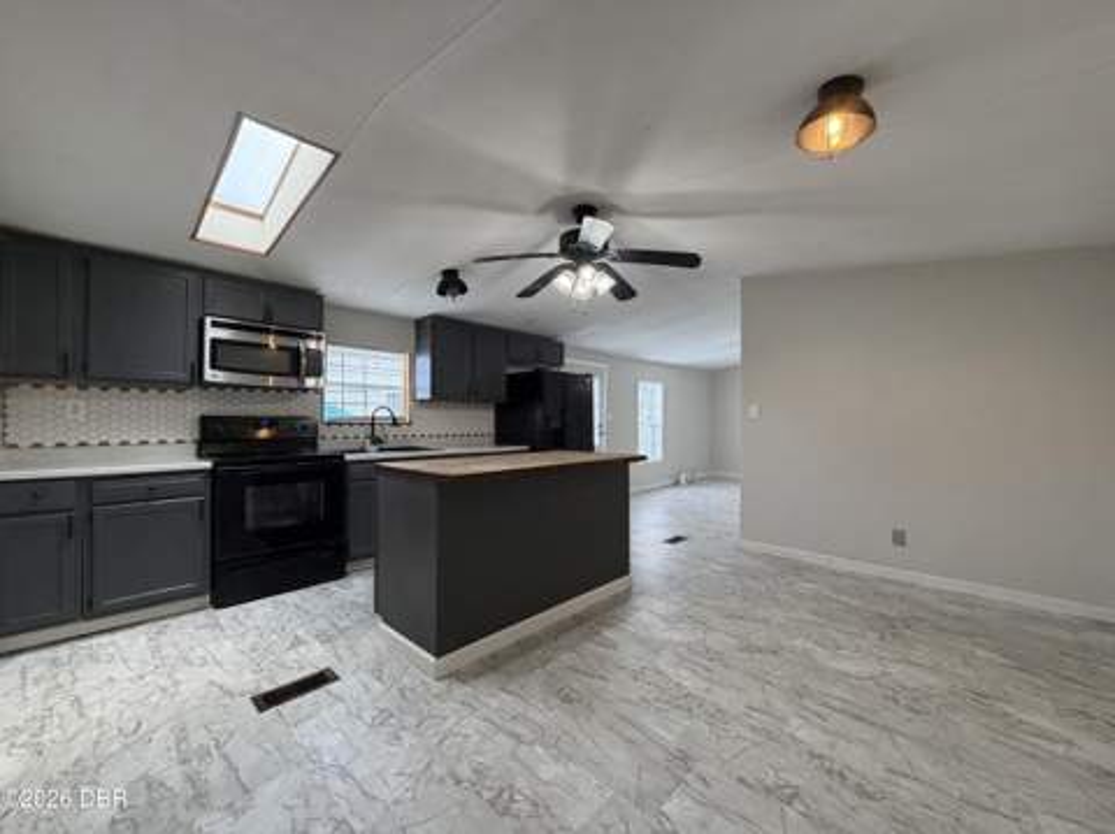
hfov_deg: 102.1
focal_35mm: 14
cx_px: 558
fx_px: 450
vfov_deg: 85.6
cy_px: 417
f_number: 2.2
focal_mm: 2.22
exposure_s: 1/60
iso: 160
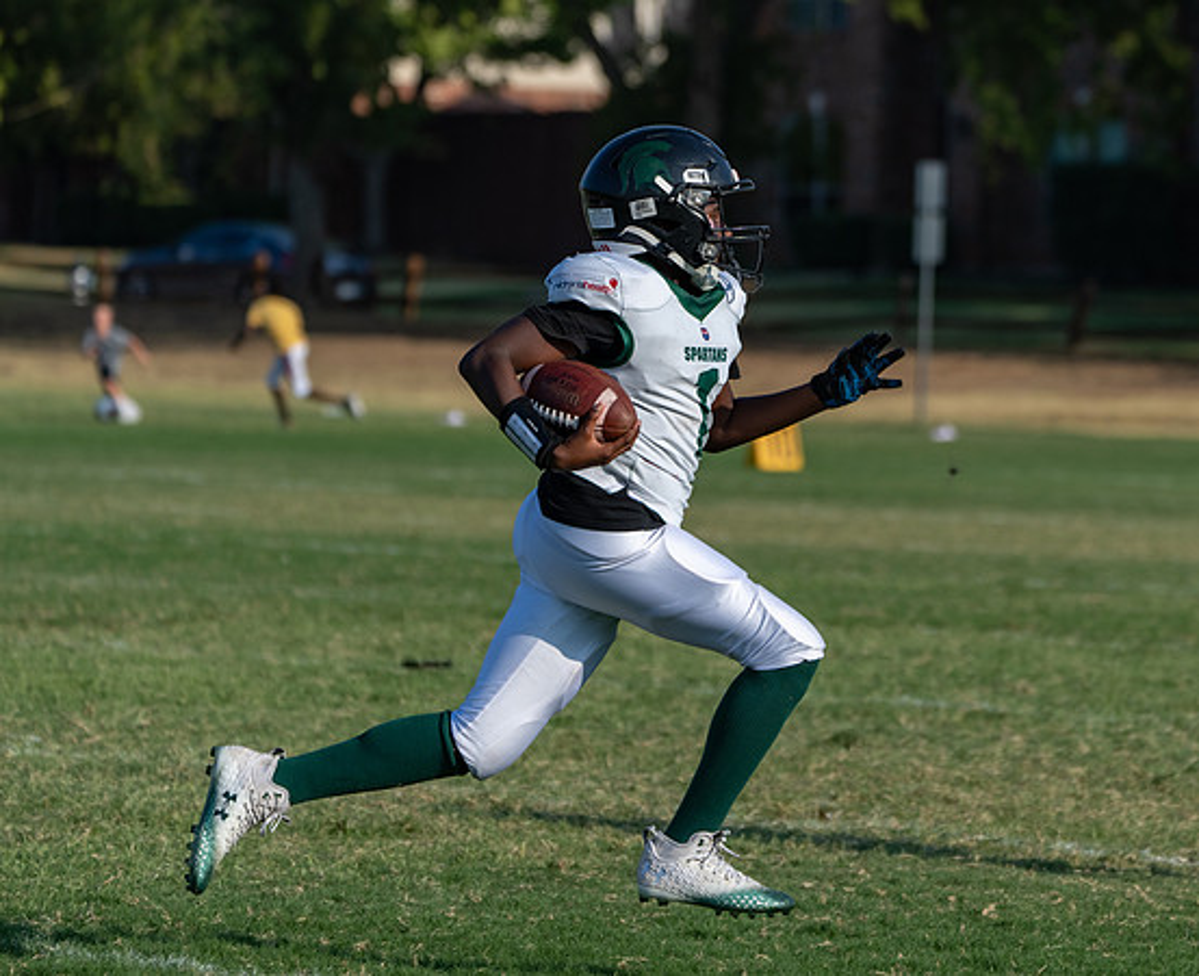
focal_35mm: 271
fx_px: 9667
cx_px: 819
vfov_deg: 5.8
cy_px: 430
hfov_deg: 7.1
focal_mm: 200
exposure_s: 1/2000
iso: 320
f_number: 5.6
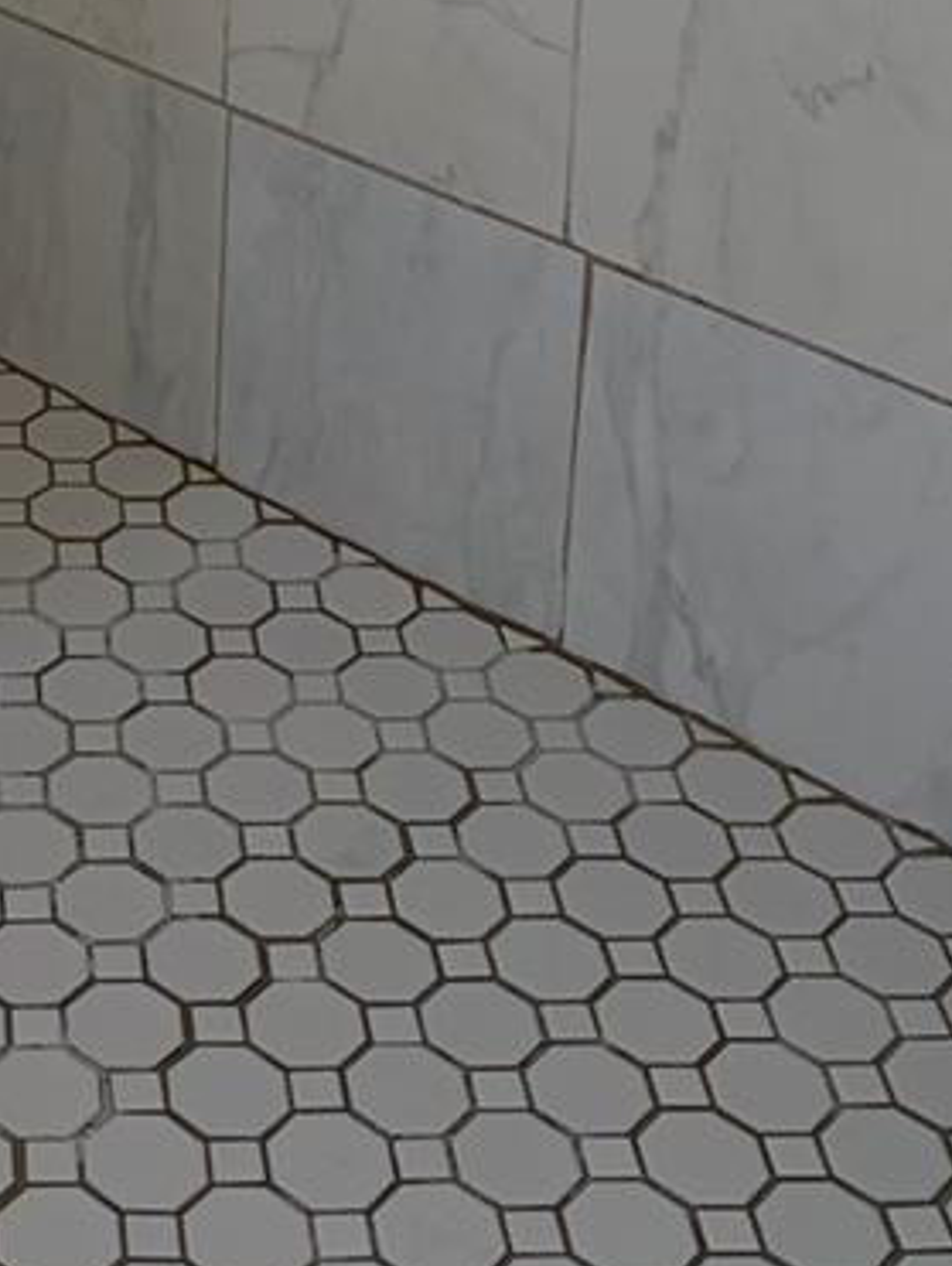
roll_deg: -1.1
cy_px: -682
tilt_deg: -12.2
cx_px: -109
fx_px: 3075
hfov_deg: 17.0
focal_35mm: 84
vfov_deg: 19.8
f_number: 1.6
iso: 160
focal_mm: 5.96
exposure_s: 1/60
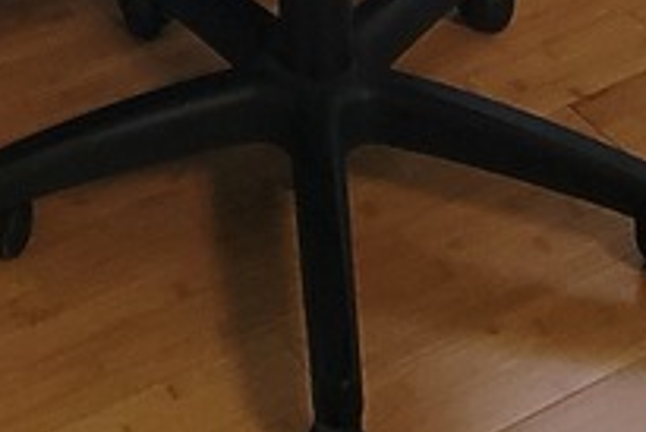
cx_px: 164
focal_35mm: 95
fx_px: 1706
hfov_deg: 21.3
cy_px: -1066
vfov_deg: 9.3
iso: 125
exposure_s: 1/60
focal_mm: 2.2
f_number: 2.2
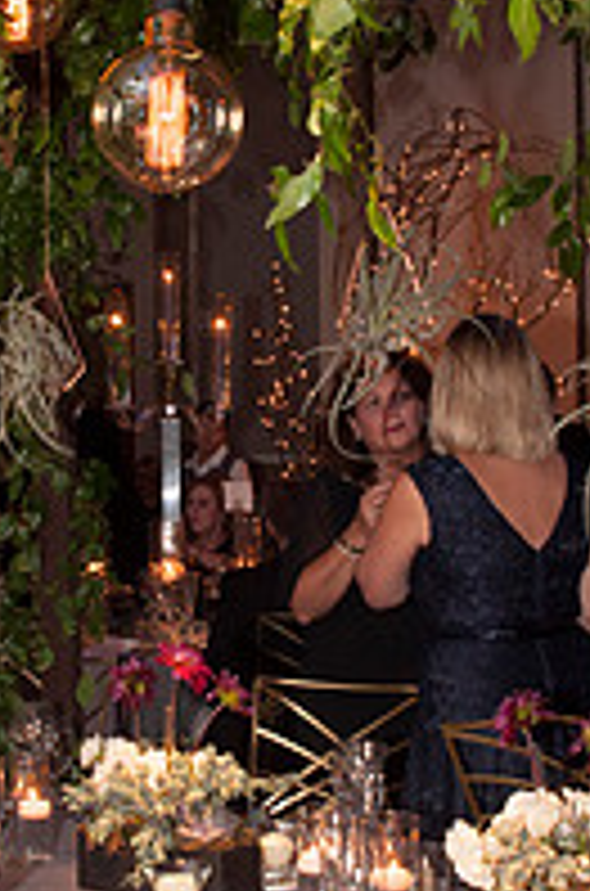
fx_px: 2026
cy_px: 432
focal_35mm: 82
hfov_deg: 16.5
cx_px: 196
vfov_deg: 24.8
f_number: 5.6
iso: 400
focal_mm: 24
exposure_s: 1/50
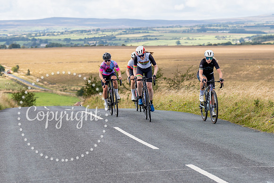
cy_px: 39
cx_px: 155
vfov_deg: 8.9
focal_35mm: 154
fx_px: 1175
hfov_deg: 13.3
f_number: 4
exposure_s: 1/800
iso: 100
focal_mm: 90
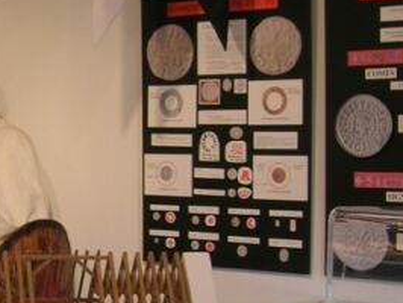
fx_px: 1072
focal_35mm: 92
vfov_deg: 16.0
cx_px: 15
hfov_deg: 20.7
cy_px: 231
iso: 50
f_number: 2.9
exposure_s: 1/17.1
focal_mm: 5.8
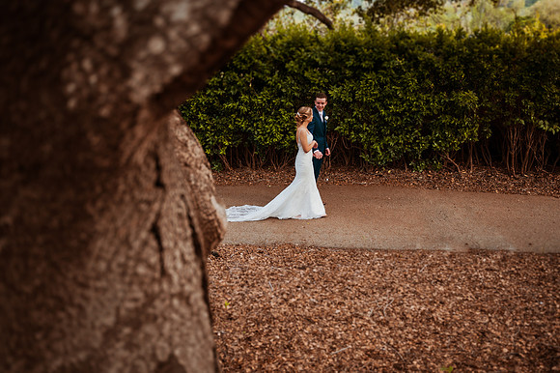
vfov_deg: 46.4
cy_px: 186
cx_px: 280
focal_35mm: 28
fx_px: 435
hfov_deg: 65.5
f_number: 2.8
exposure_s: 1/640
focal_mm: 28
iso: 500
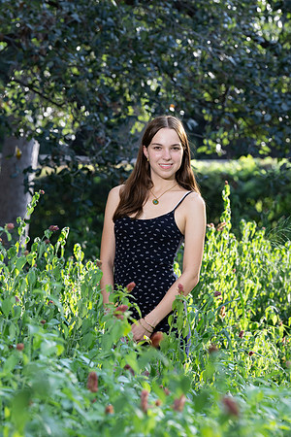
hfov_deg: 6.9
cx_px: 146
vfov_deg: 10.3
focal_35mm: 200
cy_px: 218
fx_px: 2425
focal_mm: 200
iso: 640
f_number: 8
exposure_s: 1/200
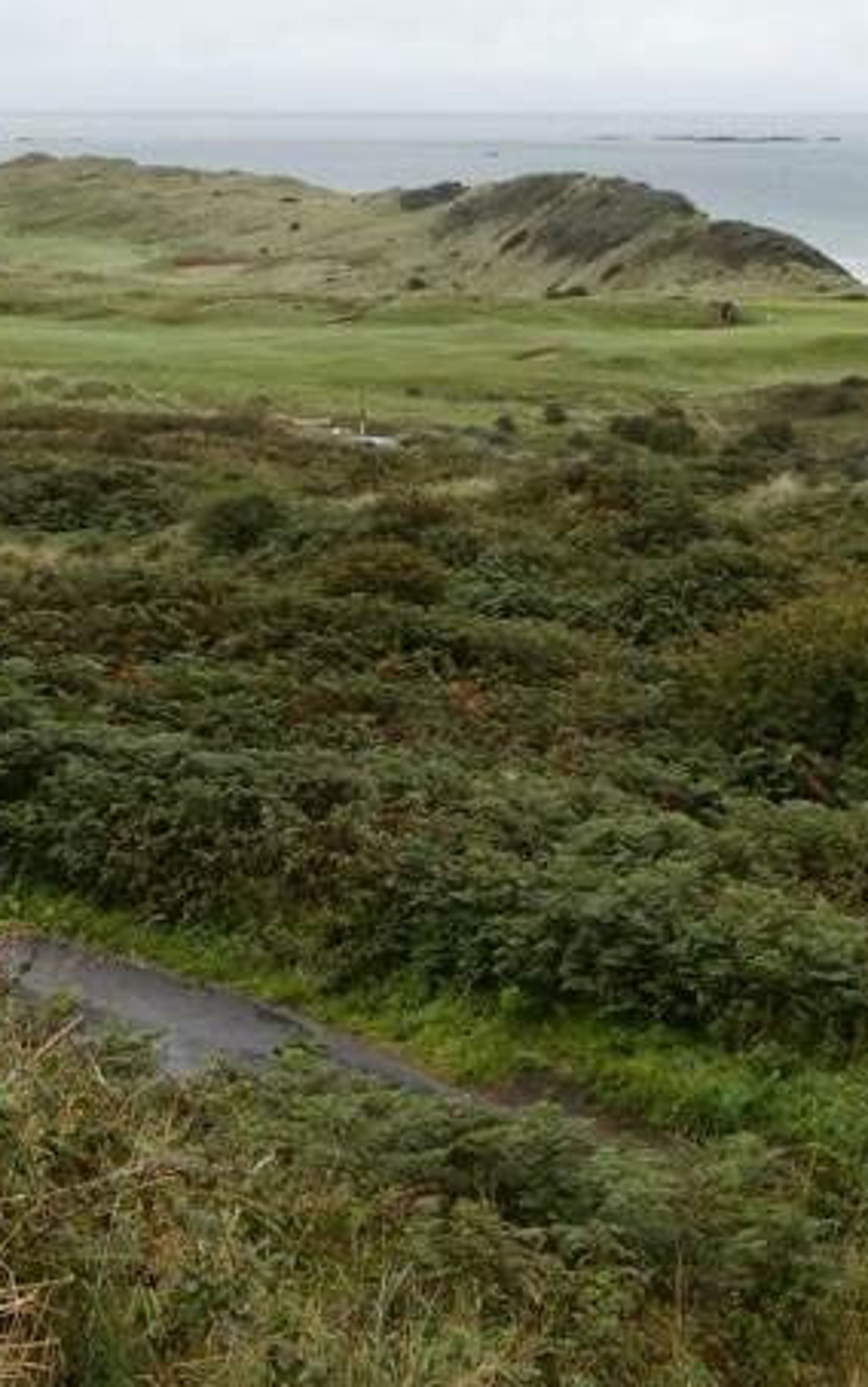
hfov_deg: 15.5
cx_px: 358
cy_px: 487
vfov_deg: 24.5
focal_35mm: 84
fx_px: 3177
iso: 80
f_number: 3.8
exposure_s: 1/100
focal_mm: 7.2
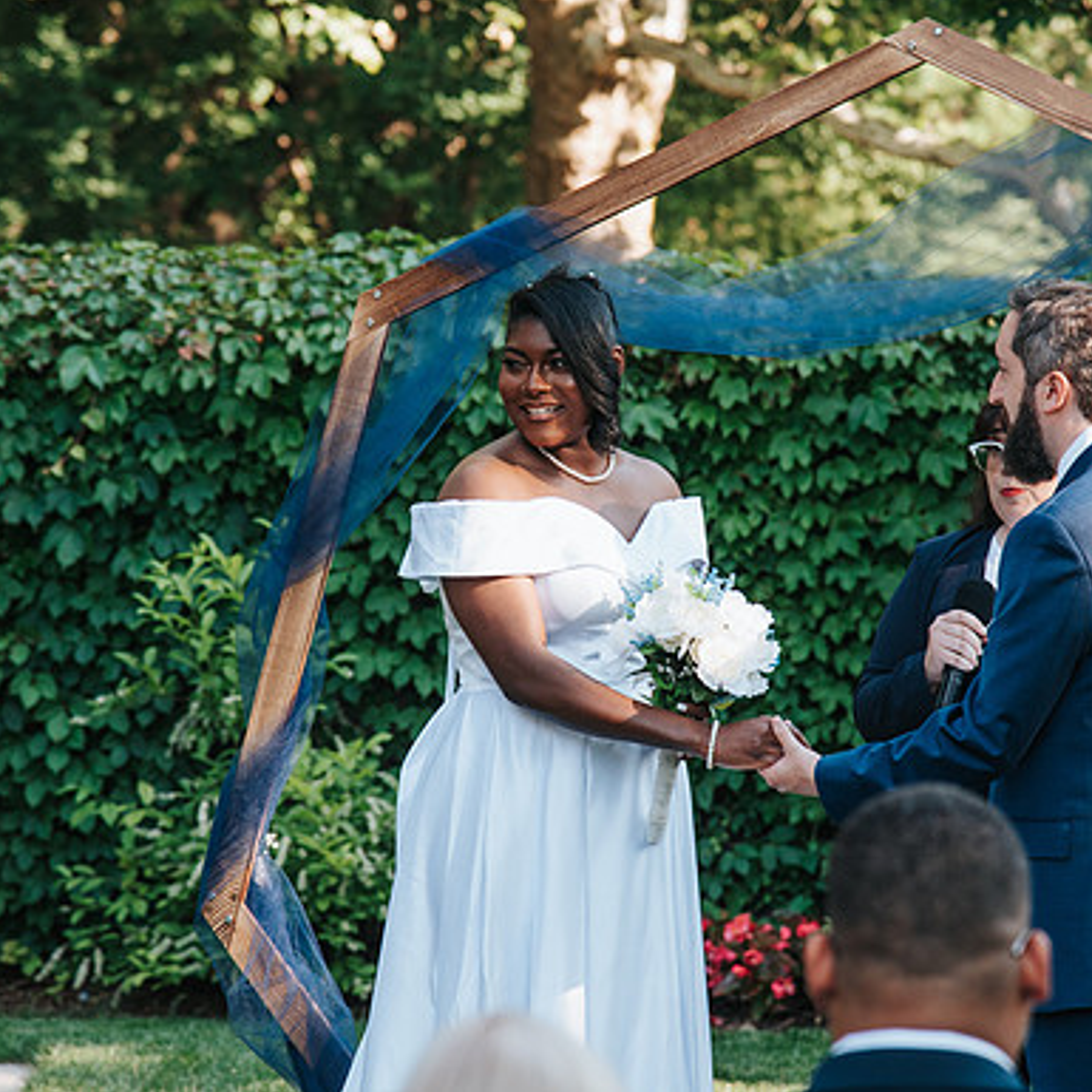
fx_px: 6389
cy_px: 456
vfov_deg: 9.8
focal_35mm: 179
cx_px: 606
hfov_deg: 9.8
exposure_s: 1/320
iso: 400
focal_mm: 120
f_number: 4.5
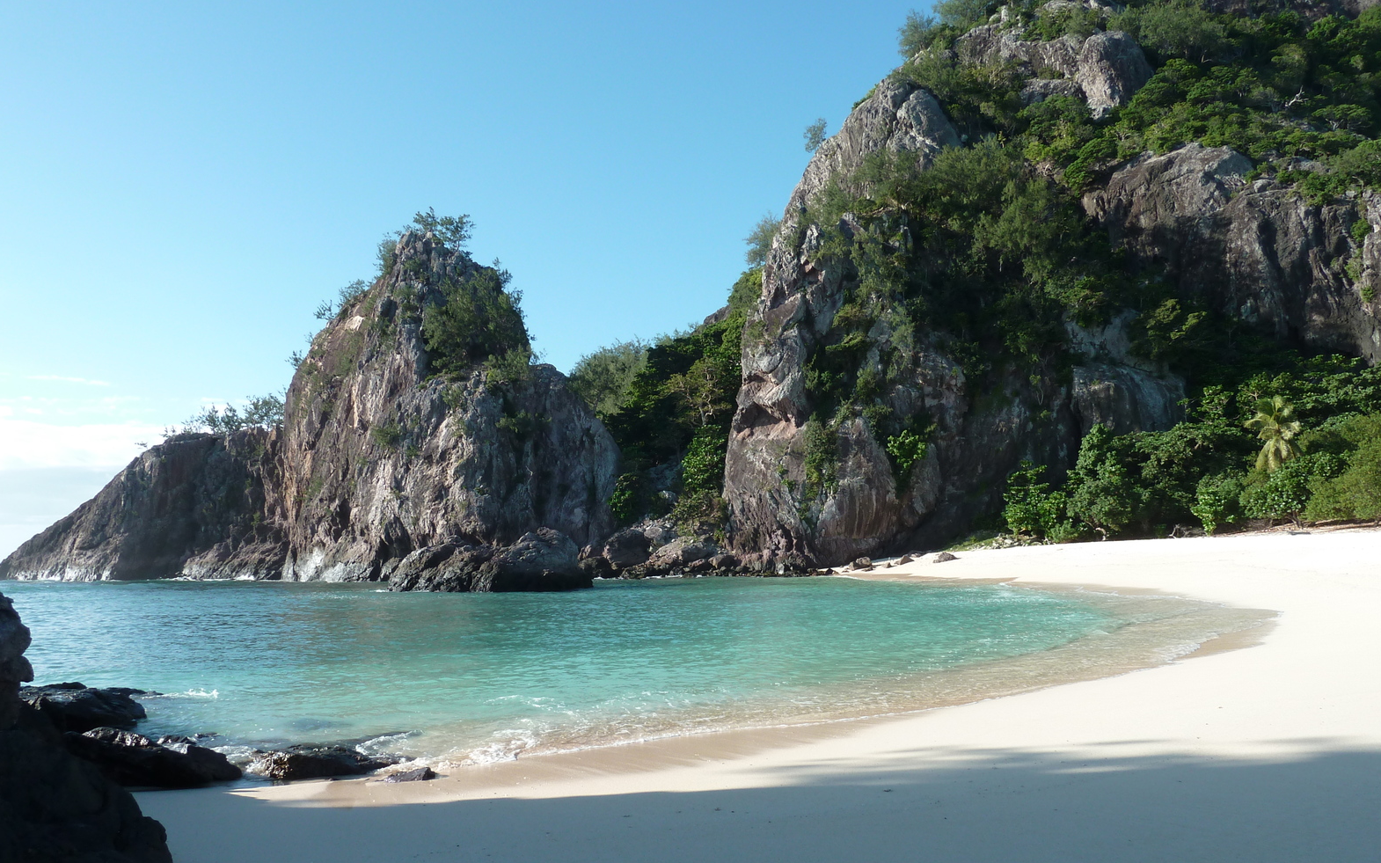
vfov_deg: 45.8
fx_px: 1016
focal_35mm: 27
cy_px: 512
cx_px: 679
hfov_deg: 68.4
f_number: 4
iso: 80
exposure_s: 1/320
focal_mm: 4.1
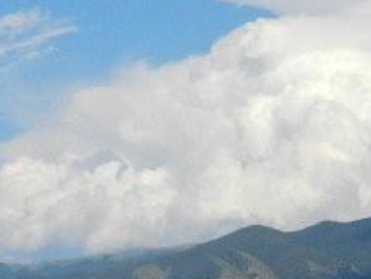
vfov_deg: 6.9
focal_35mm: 215
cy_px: 297
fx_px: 2307
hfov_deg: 9.1
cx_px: 442
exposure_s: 1/200
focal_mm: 13.5
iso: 160
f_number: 5
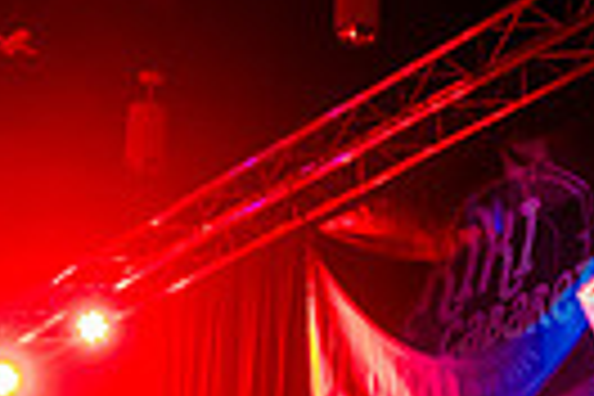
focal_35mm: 109
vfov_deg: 12.2
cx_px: 310
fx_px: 1798
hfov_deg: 18.8
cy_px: 522
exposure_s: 1/125
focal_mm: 24
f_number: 2.8
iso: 5000
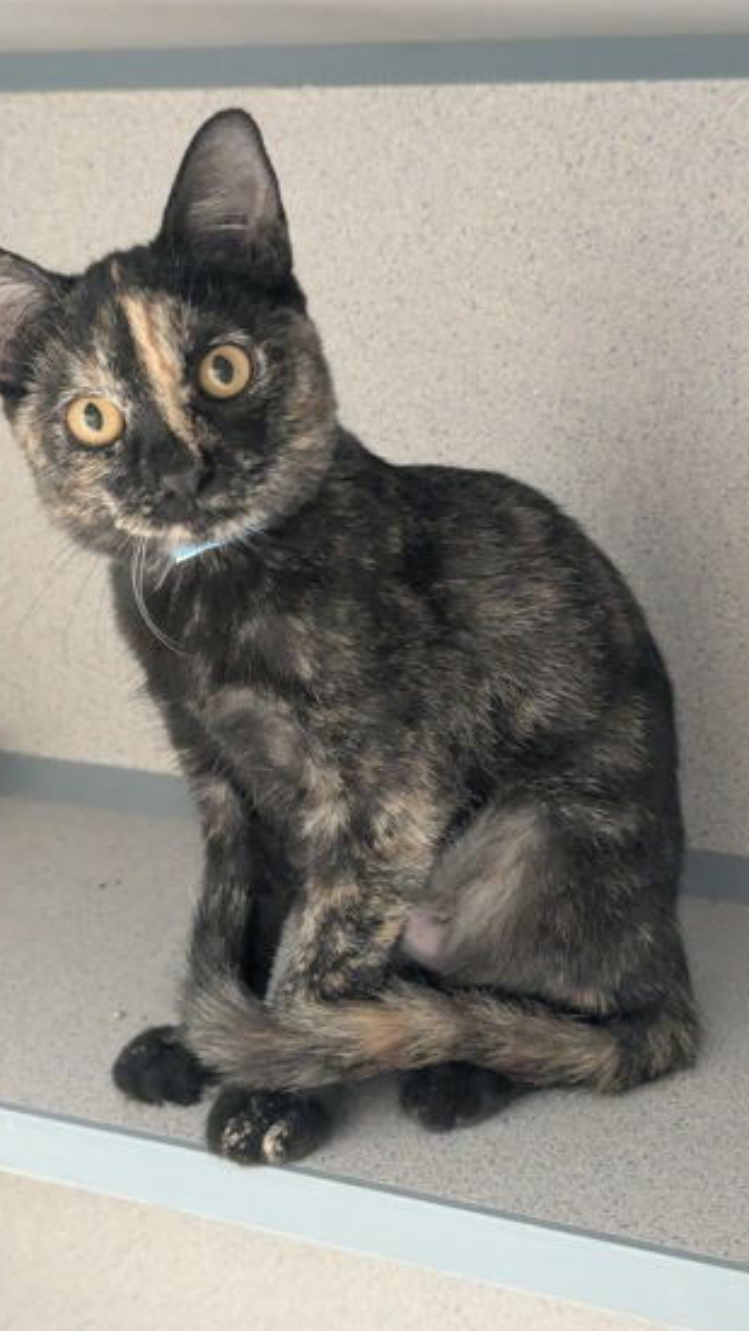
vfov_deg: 39.2
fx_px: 1871
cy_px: 669
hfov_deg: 22.6
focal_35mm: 53
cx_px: 326
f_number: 1.85
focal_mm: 6.81
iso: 2729
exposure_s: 1/40
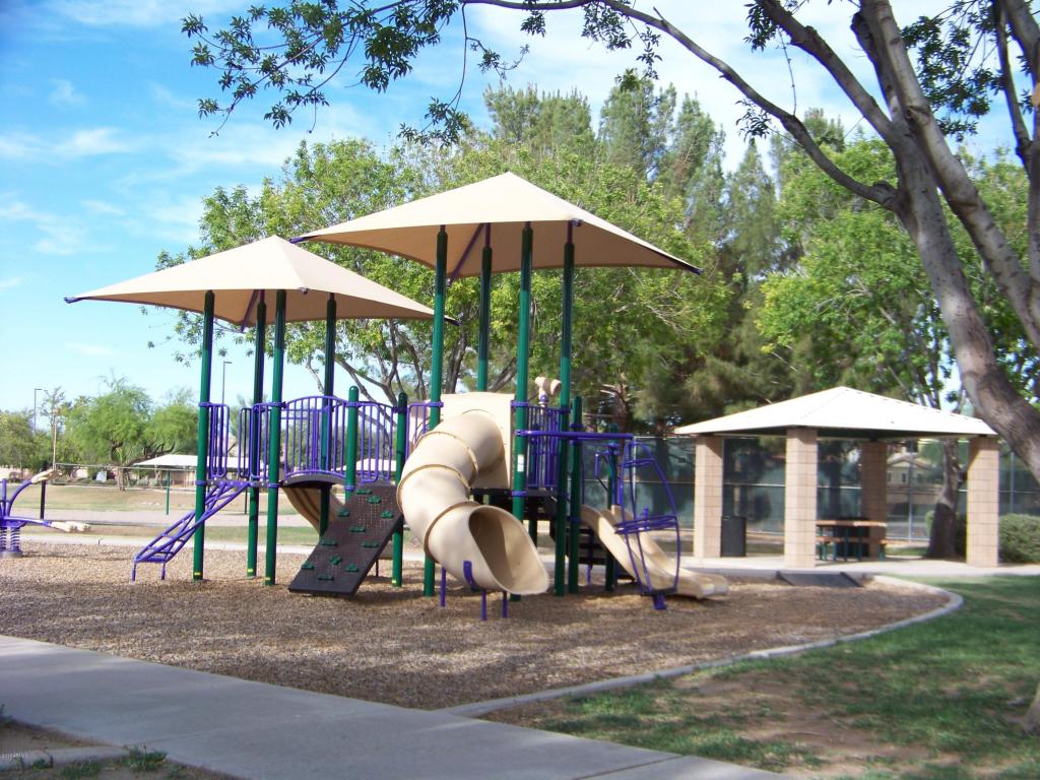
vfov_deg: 29.7
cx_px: 520
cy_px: 390
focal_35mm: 49
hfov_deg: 38.9
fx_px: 1472
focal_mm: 7.6
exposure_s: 1/500
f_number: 2.8
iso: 64
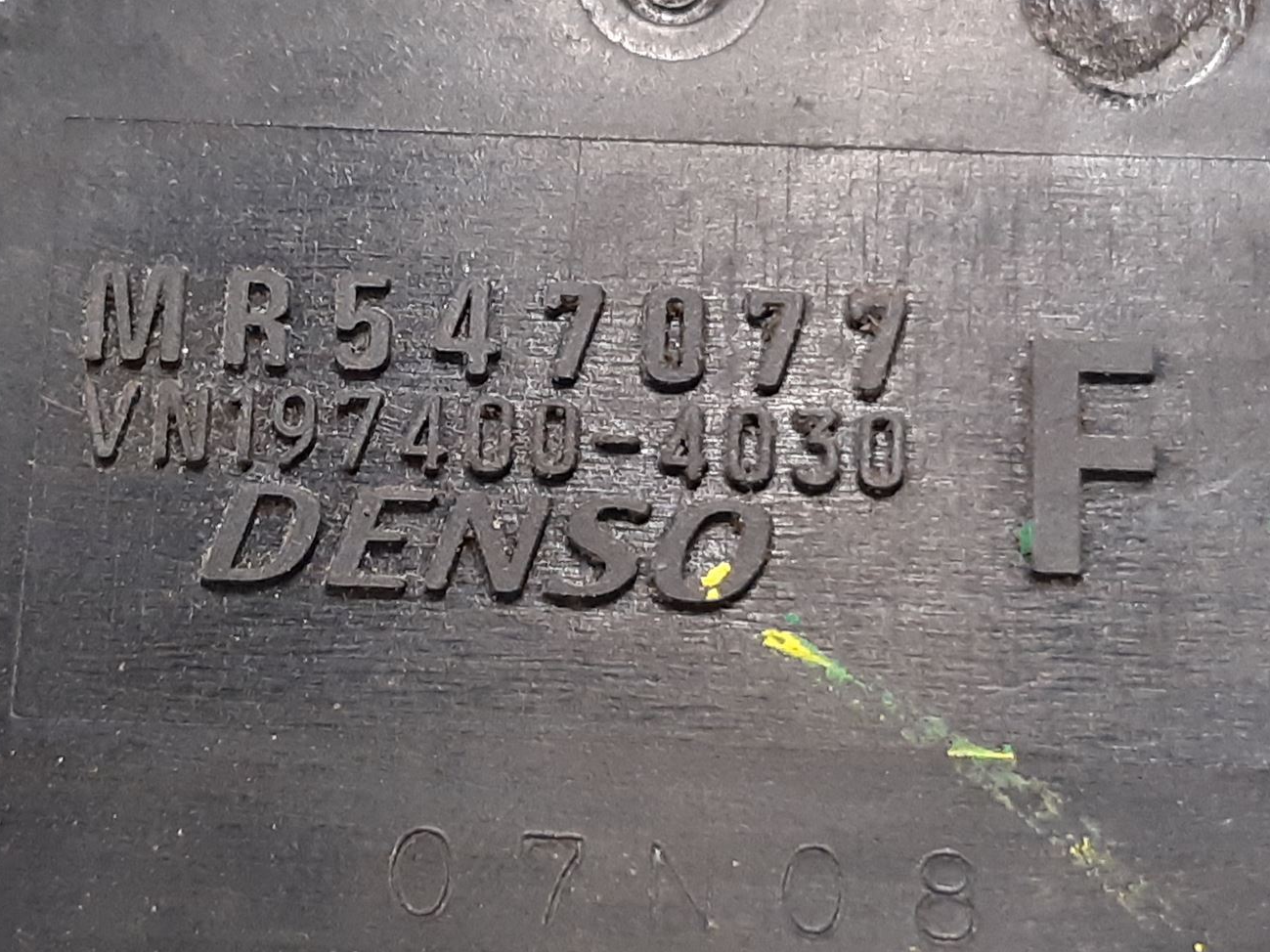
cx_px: 536
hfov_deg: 45.6
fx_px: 1504
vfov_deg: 35.1
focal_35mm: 41
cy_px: 546
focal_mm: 3.93
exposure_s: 1/33
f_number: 1.7
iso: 250
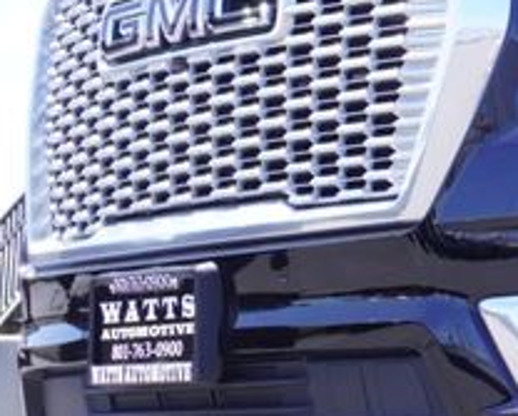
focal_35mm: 159
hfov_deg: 10.8
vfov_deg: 9.7
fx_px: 2446
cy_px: 2
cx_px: 1103
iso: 100
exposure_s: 1/100
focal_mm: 23
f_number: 6.3
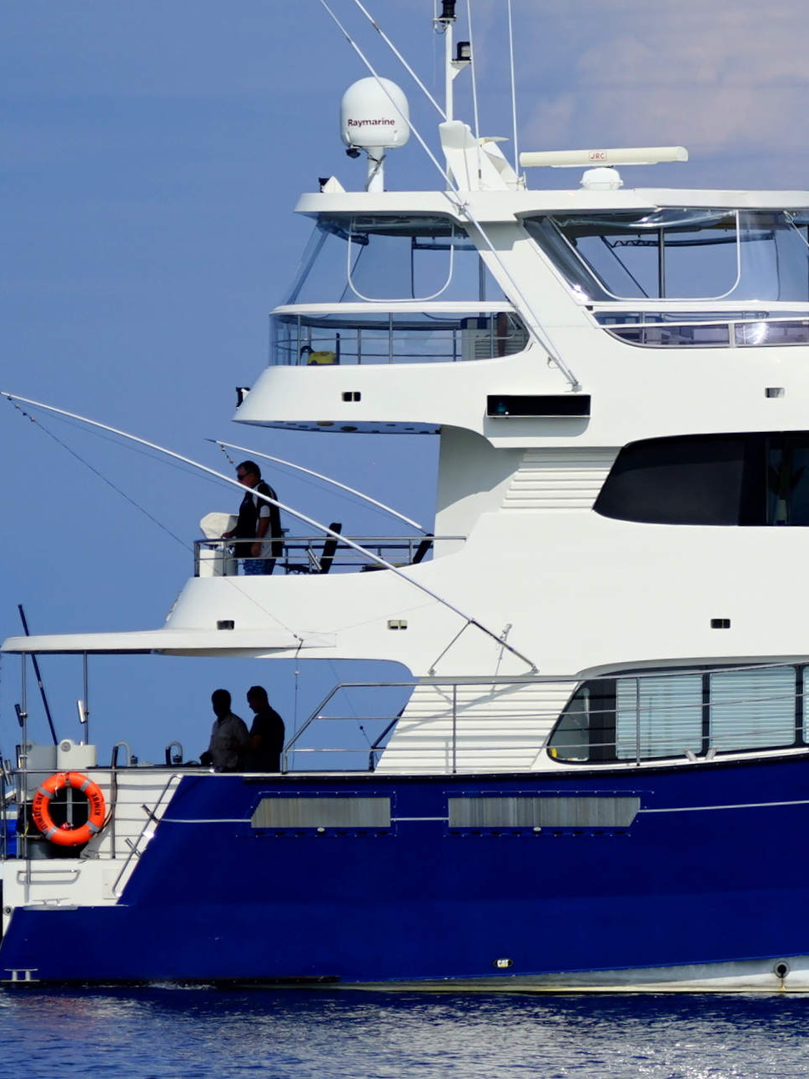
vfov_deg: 5.9
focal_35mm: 335
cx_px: 1029
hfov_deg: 4.4
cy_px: 539
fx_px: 10442
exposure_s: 1/1000
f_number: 6.3
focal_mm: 150
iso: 50
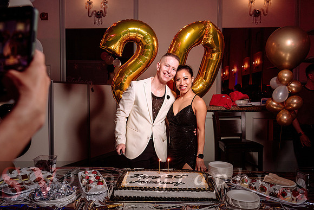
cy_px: 107
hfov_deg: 61.0
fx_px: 267
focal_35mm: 31
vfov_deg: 42.9
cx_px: 151
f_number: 4
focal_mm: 29
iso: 800
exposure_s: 1/100
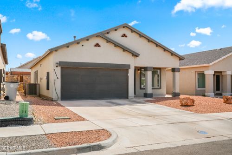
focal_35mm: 35
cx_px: 116
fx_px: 225
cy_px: 78
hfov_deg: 54.5
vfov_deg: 37.8
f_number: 11
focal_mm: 35
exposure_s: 1/640
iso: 1250
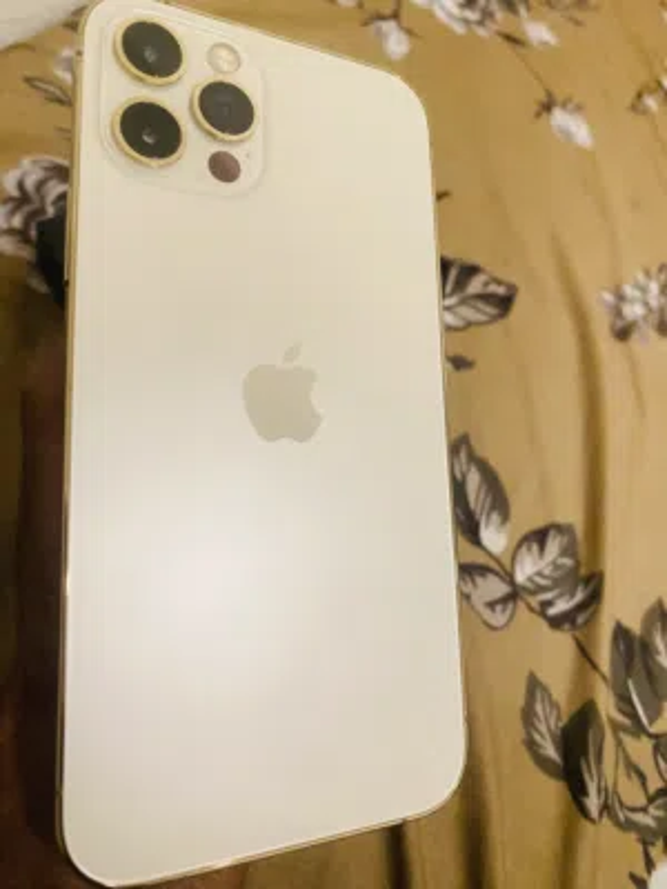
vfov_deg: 69.4
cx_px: 334
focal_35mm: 25
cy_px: 444
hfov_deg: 54.9
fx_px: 642
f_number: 1.8
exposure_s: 1/60
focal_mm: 4.25
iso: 320
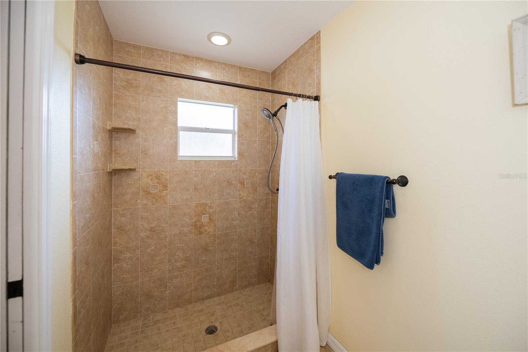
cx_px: 264
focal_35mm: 14
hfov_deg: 104.3
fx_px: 205
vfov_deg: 81.2
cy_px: 176
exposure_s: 1/250
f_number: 3.5
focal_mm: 14
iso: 500
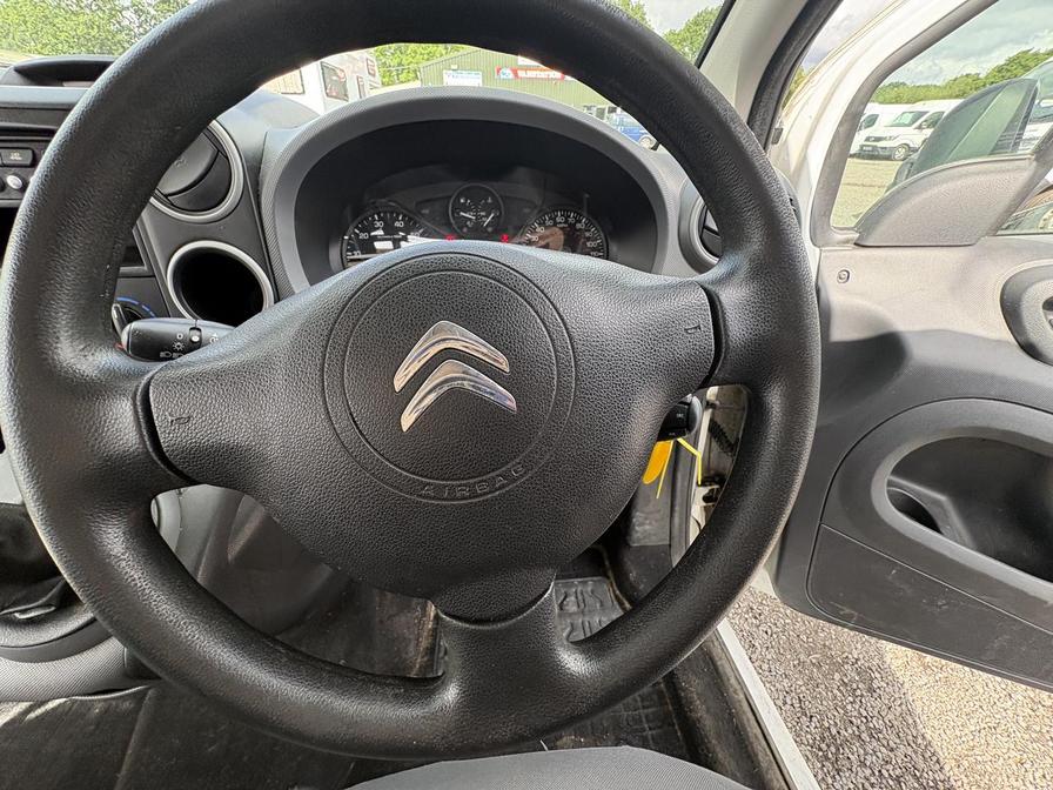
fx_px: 426
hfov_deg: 102.1
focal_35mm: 14
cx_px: 526
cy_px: 395
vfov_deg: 85.7
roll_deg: +3.0
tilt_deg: -26.3
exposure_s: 1/142
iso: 125
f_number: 2.2
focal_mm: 2.22
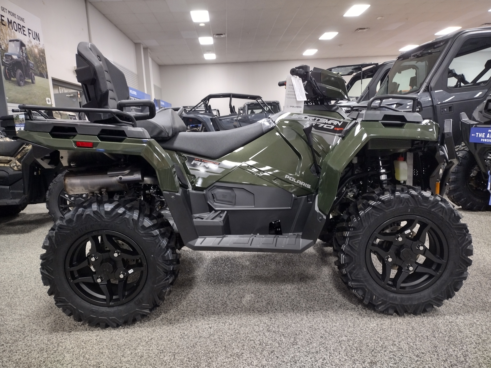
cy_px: 184
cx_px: 246
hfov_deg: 65.3
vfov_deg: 51.4
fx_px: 383
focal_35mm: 27
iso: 338
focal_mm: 4.71
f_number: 1.7
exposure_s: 1/40
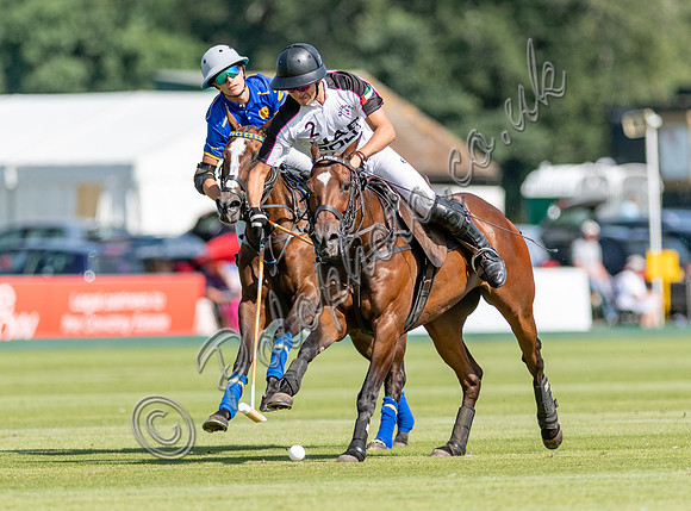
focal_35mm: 558
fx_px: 11076
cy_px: 295
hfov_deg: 3.6
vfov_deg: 2.6
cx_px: 395
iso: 400
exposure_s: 1/8000
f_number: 2.8
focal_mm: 300
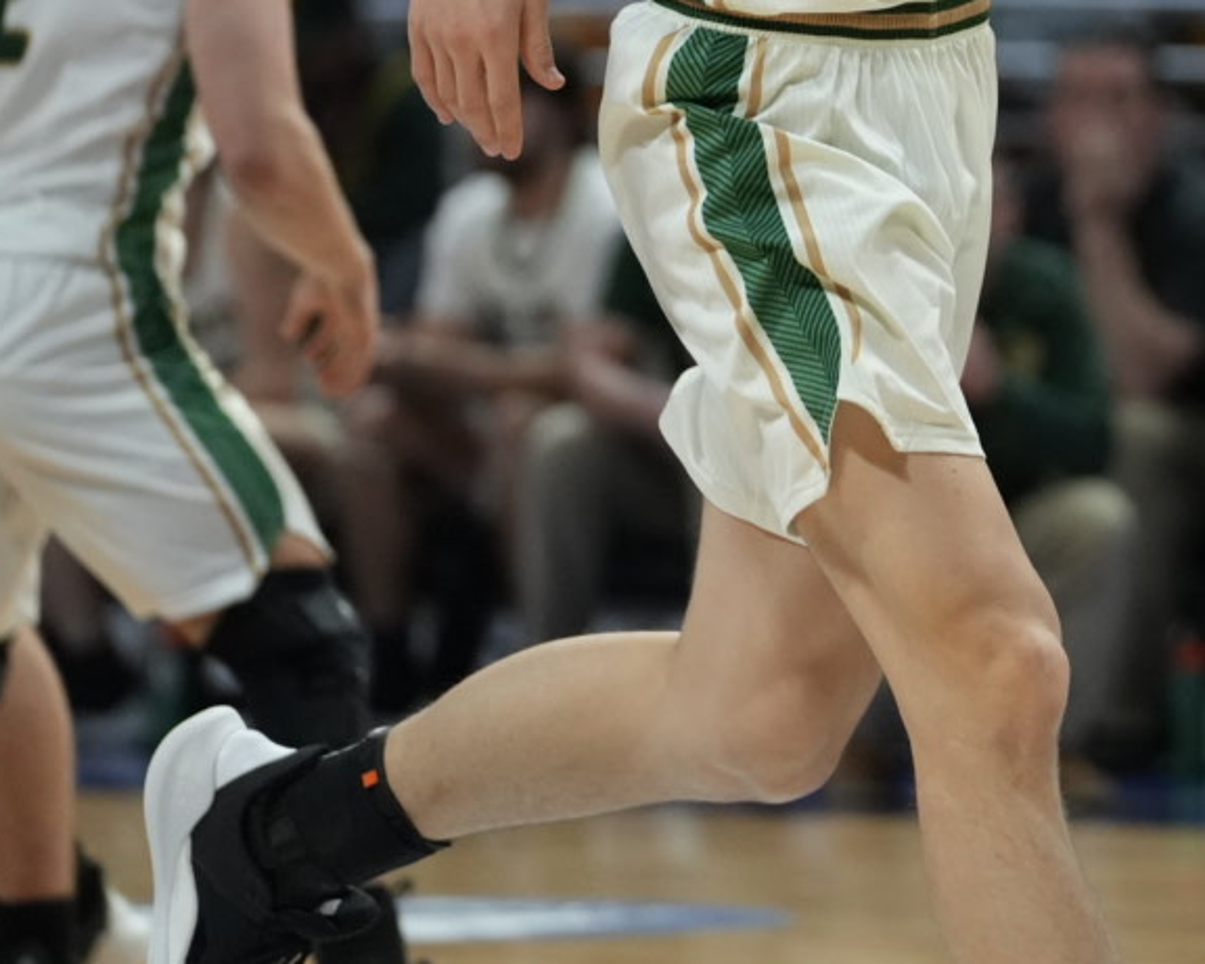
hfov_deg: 4.5
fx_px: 15231
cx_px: 1293
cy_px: -77
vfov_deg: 3.6
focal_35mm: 427
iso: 4000
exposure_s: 1/1000
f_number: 3.2
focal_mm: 162
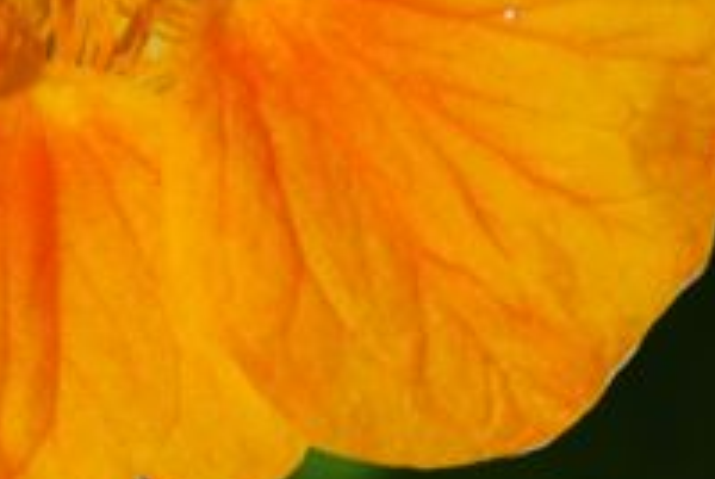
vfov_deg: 2.7
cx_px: -11
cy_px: -75
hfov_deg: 4.1
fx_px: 10037
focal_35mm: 505
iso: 100
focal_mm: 105
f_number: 8
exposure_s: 1/400
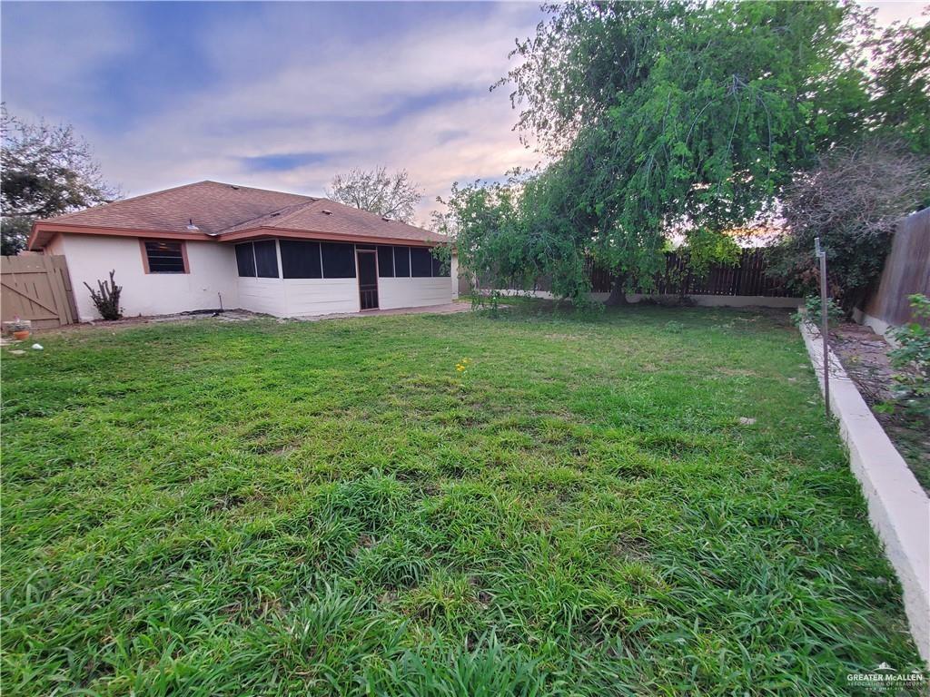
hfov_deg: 106.2
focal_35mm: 13
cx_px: 465
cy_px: 348
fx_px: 349
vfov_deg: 89.9
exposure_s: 1/60
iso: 80
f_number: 2.2
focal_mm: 1.8
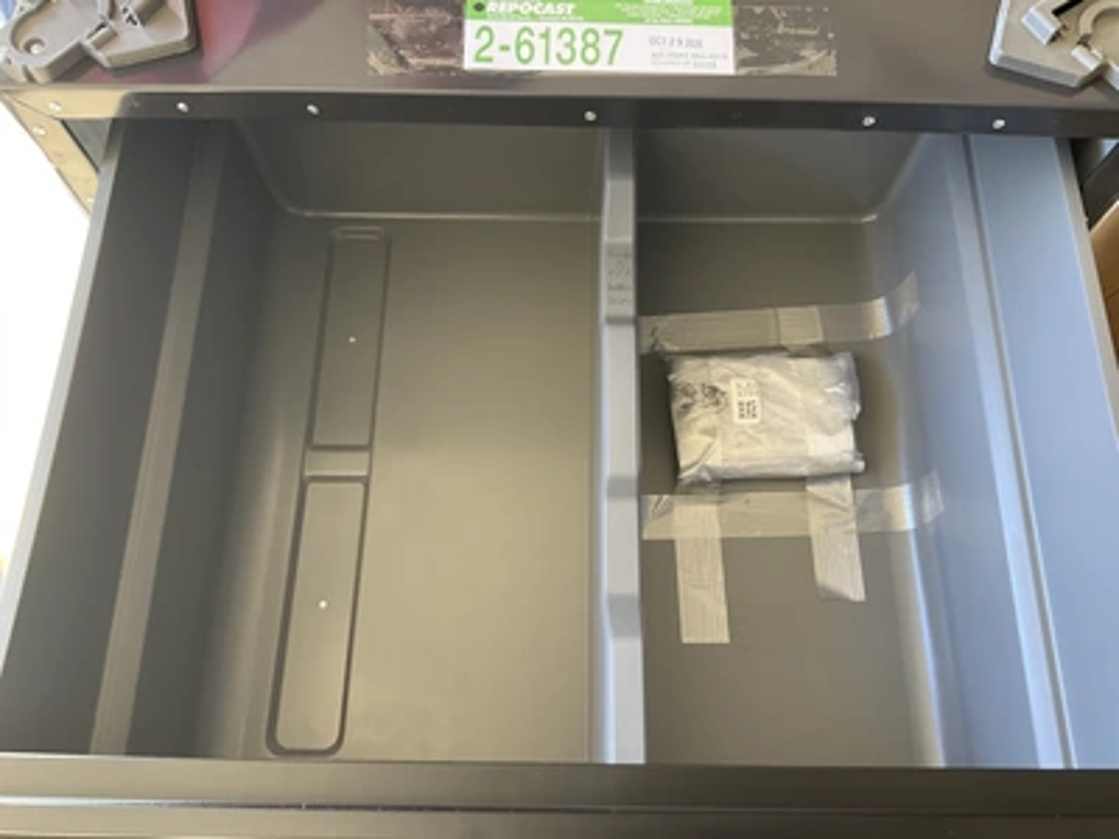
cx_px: 560
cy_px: 420
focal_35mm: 29
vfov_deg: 48.2
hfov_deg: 61.7
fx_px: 937
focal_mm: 3
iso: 64
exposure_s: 1/87
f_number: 1.8
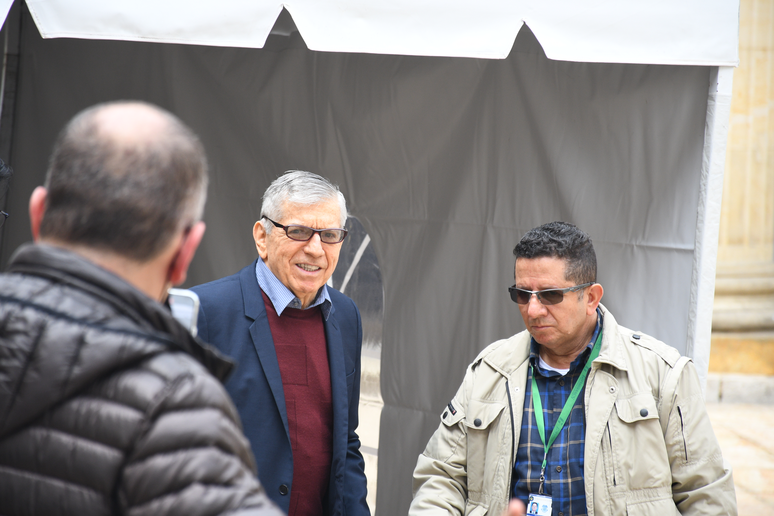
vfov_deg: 6.5
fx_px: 4515
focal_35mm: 210
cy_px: 258
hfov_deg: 9.8
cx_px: 387
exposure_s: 1/250
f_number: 6.3
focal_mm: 140
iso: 500
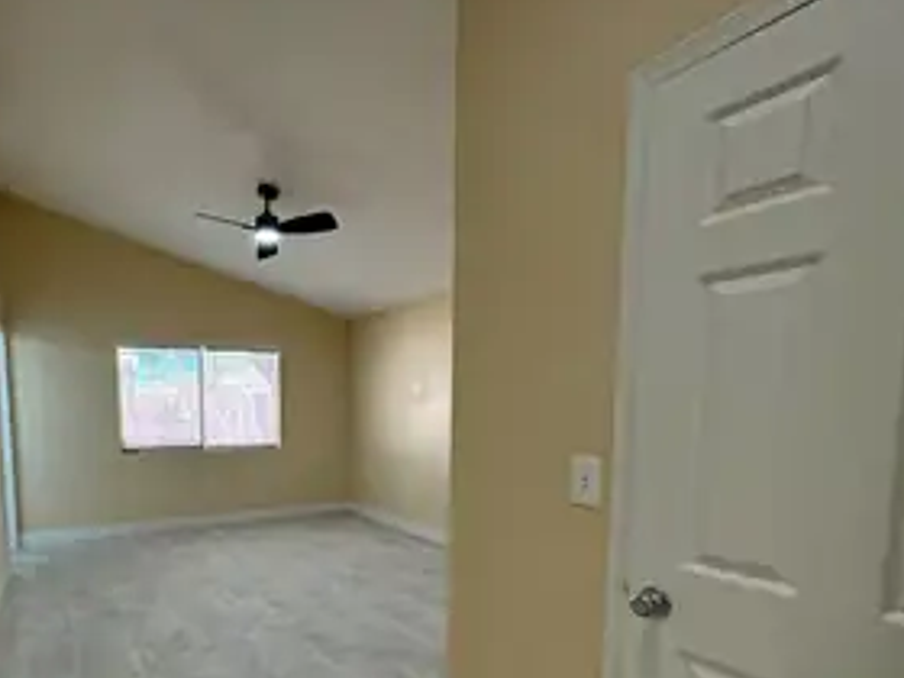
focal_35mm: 20
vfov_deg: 64.2
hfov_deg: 79.3
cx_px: 307
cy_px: 455
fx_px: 522
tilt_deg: -6.1
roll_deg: +1.4
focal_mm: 2.22
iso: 200
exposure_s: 1/120
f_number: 2.2
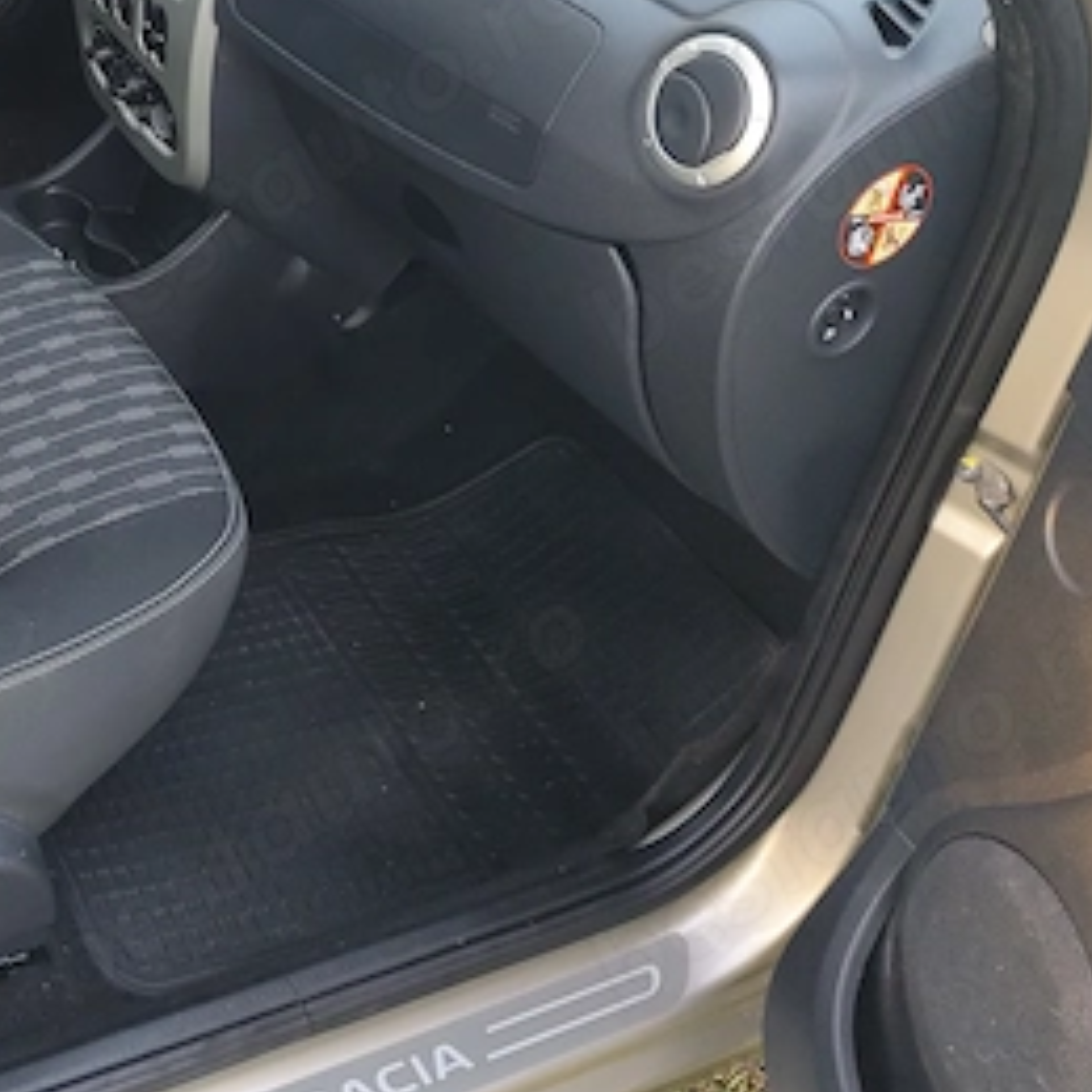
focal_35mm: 47
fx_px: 1677
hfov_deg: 33.9
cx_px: 92
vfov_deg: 34.9
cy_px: 210
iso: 535
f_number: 1.65
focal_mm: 6.19
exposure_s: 1/100
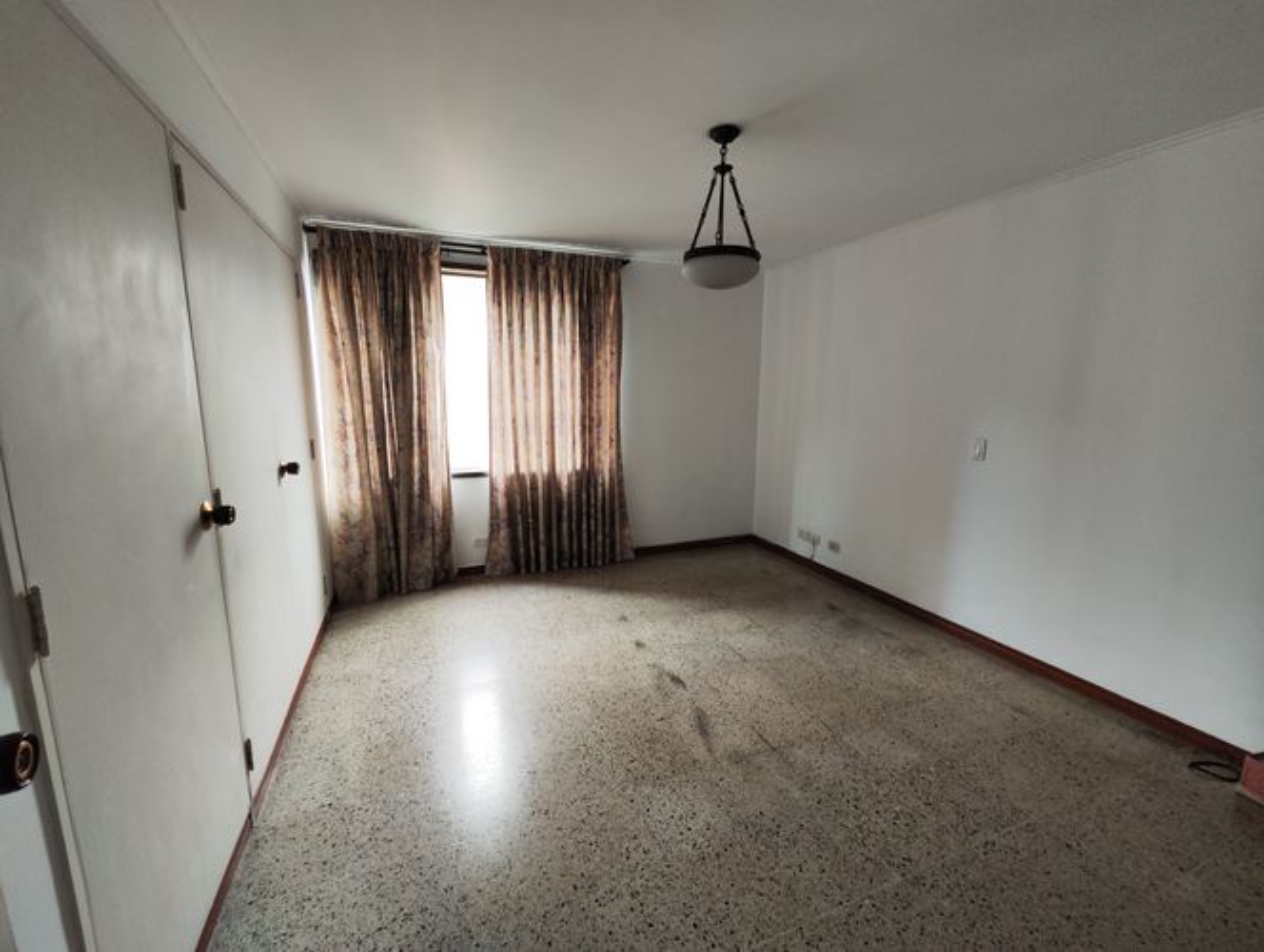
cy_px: 476
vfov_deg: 85.8
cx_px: 632
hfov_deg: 102.0
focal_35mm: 14
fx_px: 512
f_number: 2.2
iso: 173
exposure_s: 1/30
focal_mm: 2.16
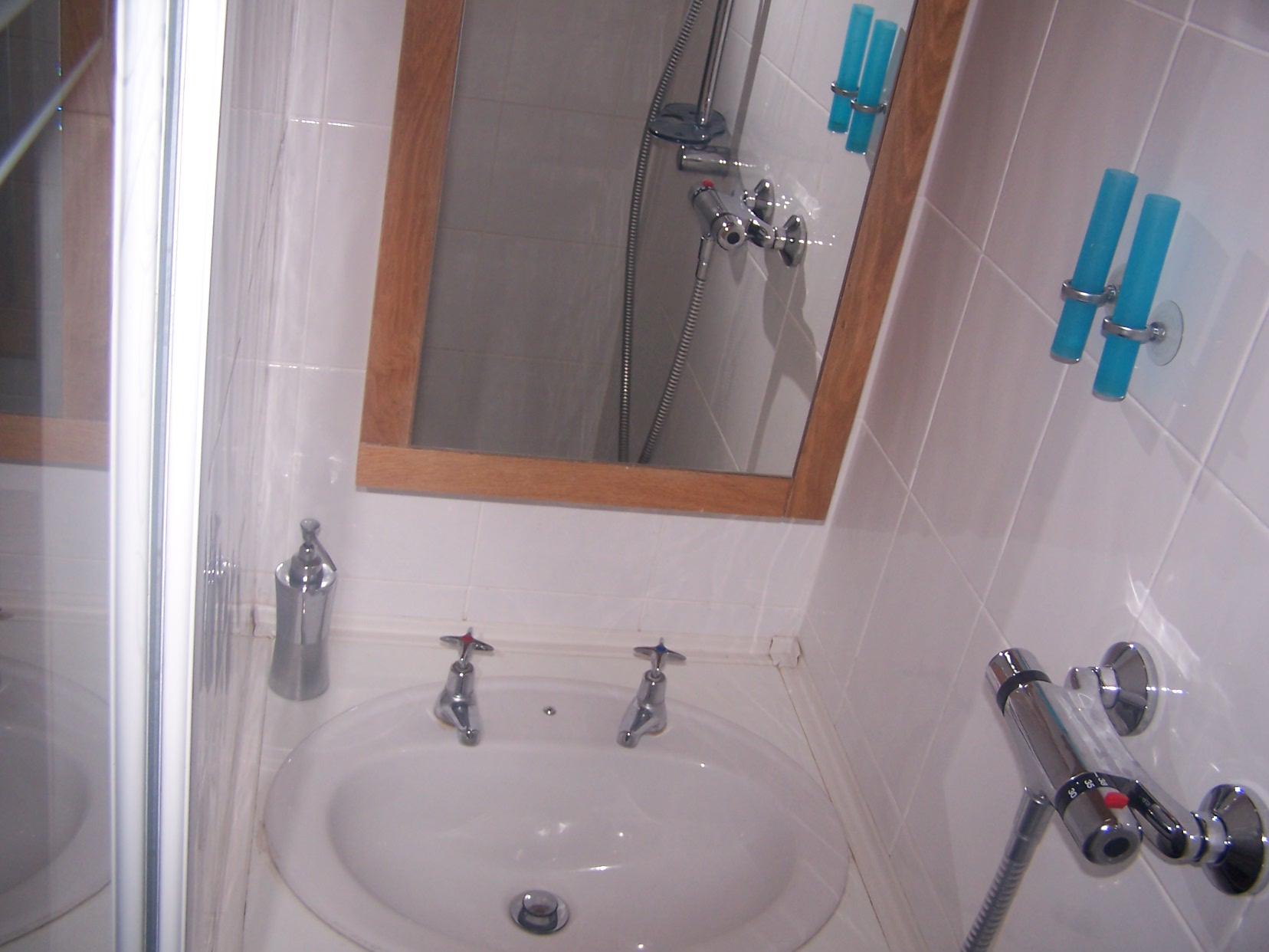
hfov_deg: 49.0
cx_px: 634
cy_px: 476
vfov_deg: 37.7
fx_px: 1393
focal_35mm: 38
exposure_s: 1/60
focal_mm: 6.3
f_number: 2.8
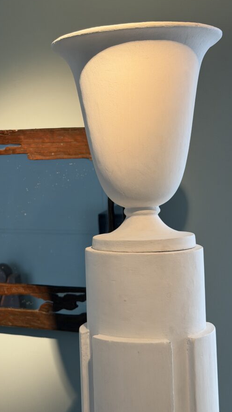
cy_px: 181
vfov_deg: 34.3
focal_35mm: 61
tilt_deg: -1.0
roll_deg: +0.1
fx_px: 667
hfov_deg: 19.6
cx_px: 63
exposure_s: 1/100
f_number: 1.78
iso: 100
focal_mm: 6.76
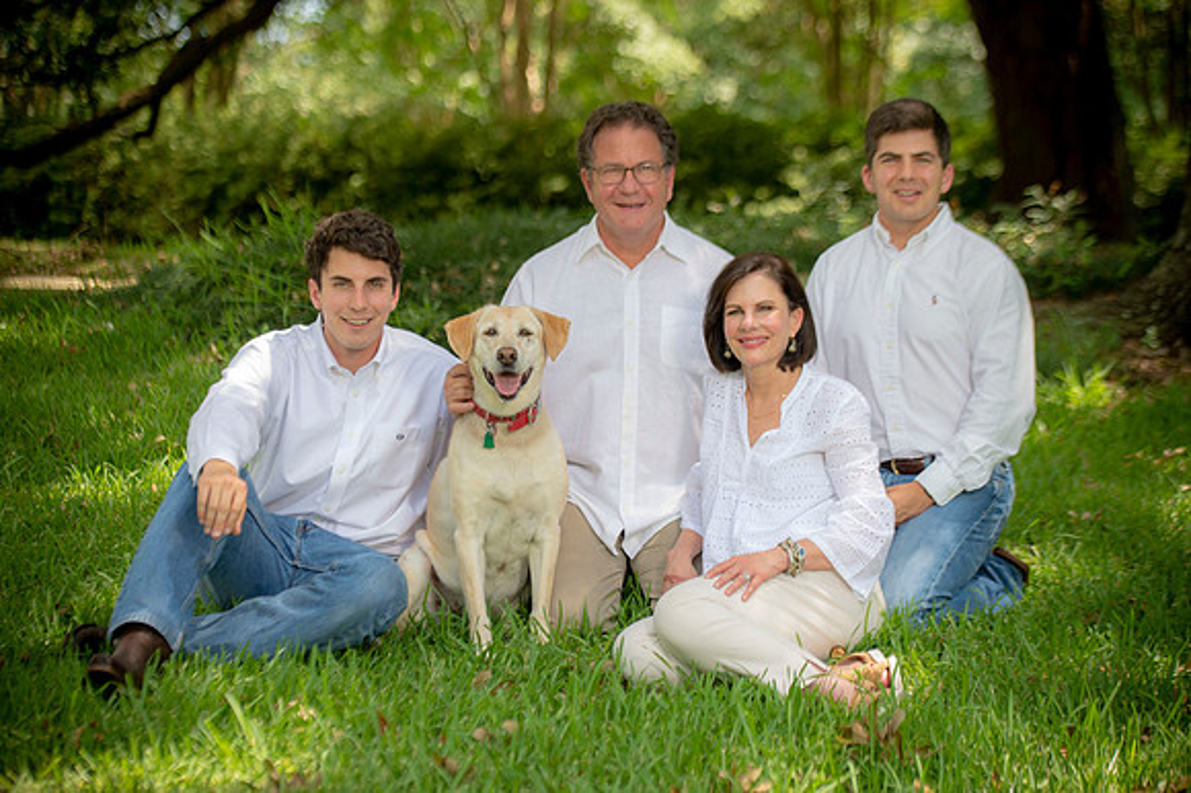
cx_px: 596
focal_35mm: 85
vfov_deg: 16.1
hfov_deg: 23.9
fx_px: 2810
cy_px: 396
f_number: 3.2
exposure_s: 1/200
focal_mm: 85
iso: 100
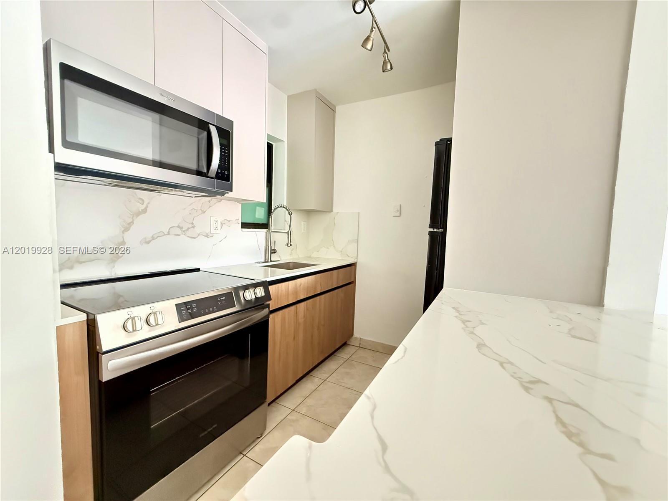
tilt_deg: -3.6
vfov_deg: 85.7
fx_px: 270
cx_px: 334
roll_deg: -1.4
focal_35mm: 14
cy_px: 250
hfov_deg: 102.1
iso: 1250
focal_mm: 2.22
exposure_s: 1/60
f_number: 2.2
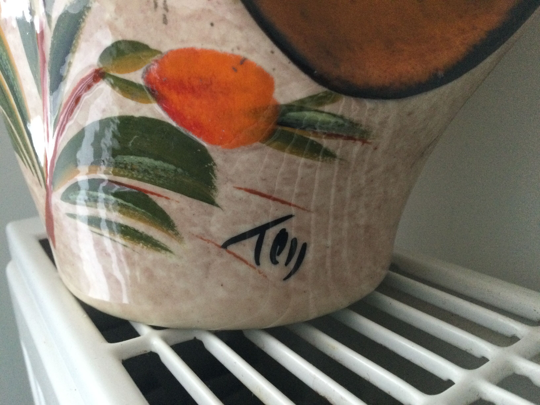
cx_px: 270
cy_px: 202
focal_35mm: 31
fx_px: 484
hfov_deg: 58.4
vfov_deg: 45.4
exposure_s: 1/25
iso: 200
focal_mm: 3.3
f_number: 2.4
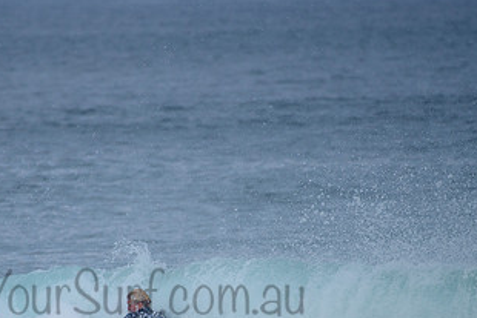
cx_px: 142
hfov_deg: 2.2
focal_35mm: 934
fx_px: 12381
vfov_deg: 1.5
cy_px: 279
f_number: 5.6
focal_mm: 500
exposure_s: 1/2000
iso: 200
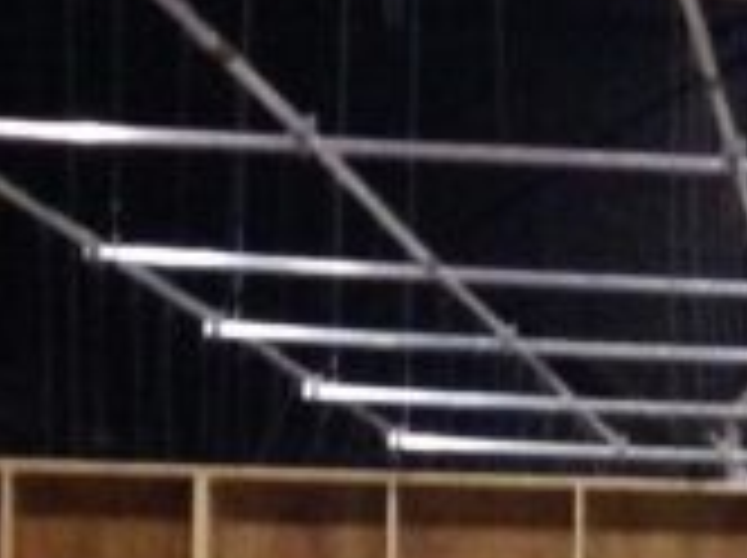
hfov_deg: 8.4
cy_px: 675
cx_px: 2241
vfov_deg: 7.4
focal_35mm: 199
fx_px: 4288
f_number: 2.4
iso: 400
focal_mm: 4.12
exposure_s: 1/20
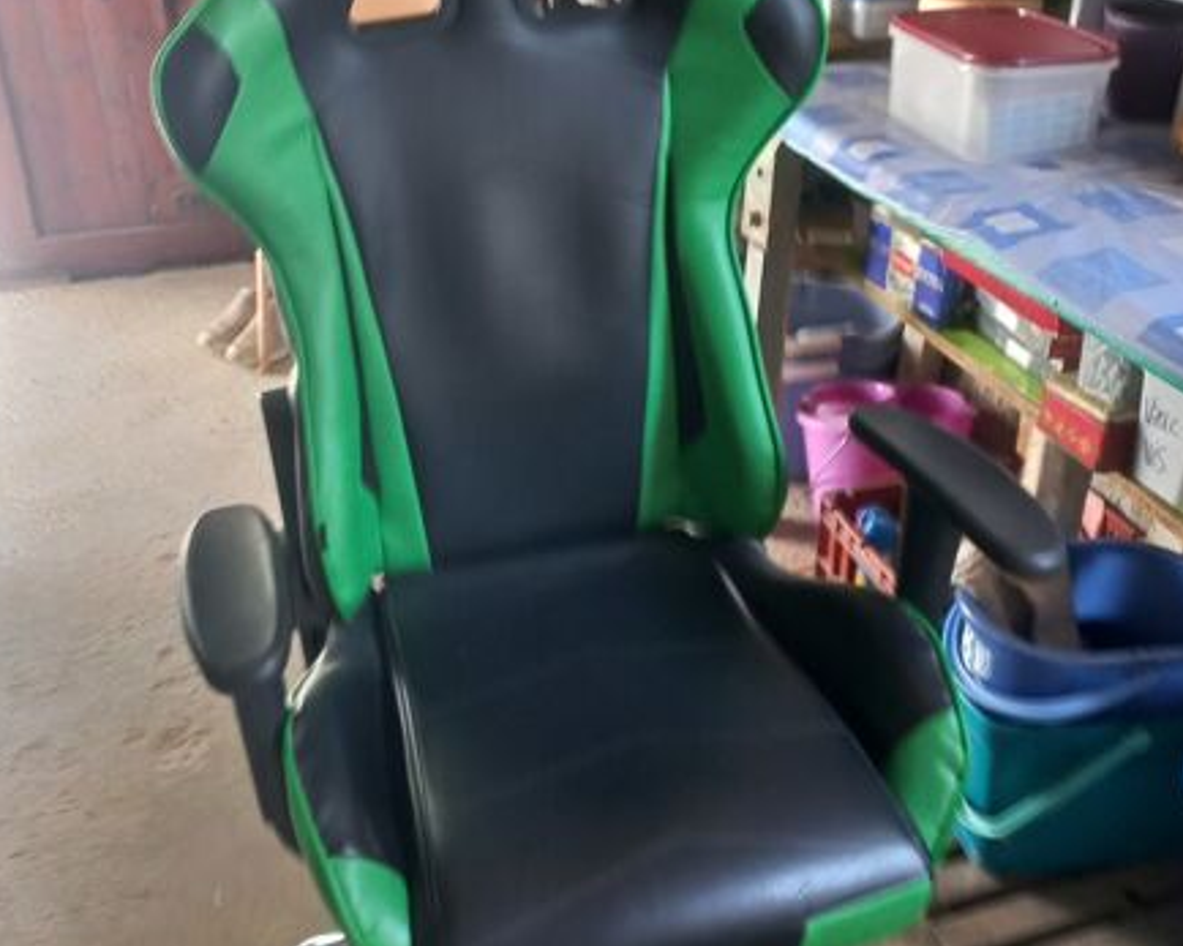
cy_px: 444
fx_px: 1260
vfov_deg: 41.1
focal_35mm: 36
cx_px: 581
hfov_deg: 50.3
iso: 200
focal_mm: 4.6
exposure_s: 1/33
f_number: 1.8
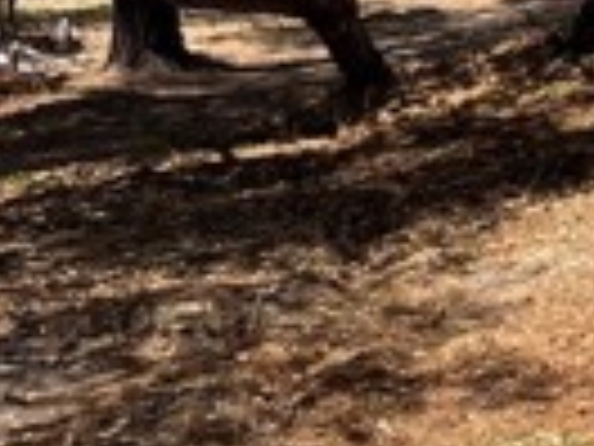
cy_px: -72
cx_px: 670
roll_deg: -1.3
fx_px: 2162
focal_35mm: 126
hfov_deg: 15.2
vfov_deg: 11.6
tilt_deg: -0.5
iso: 50
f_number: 1.6
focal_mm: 5.1
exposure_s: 1/1309
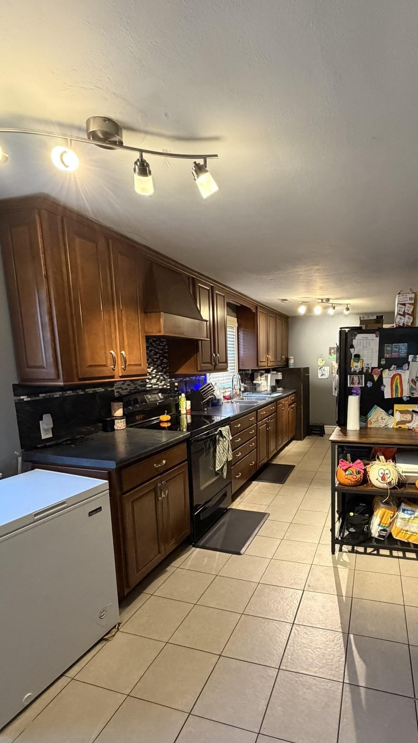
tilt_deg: -9.6
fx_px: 355
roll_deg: -0.2
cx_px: 278
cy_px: 420
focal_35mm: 18
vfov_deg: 92.2
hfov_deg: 59.7
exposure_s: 1/60
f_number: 2.2
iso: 500
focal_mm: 2.22
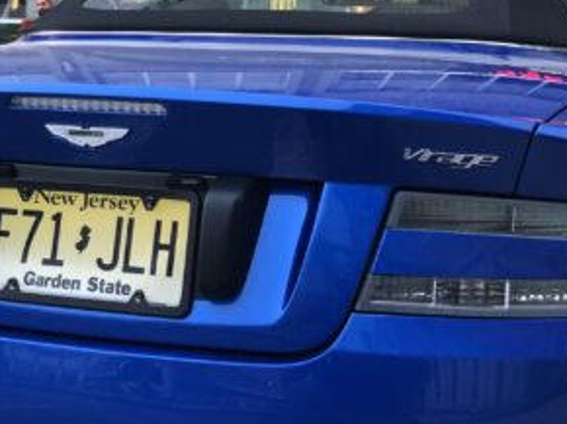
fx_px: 949
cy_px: 162
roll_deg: -1.3
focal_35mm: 58
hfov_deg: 33.1
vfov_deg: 25.1
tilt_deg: -4.6
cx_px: 223
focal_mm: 4
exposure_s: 1/15
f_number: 1.8
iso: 100
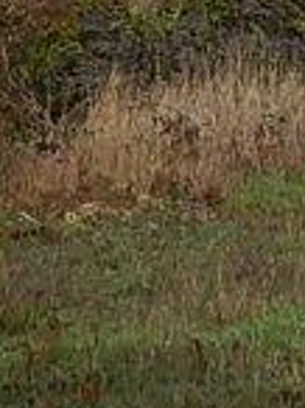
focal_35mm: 288
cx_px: 201
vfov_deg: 6.7
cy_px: -380
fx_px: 3393
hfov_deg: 5.1
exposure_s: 1/1000
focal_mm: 7.3
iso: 125
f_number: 4.2
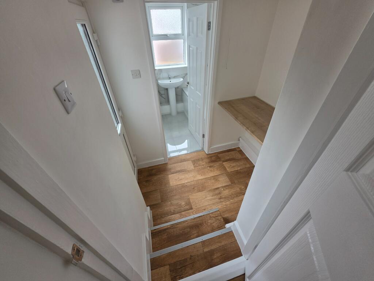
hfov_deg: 106.2
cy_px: 140
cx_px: 187
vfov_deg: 89.9
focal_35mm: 13
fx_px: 140
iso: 50
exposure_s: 1/100
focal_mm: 2.2
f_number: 1.9
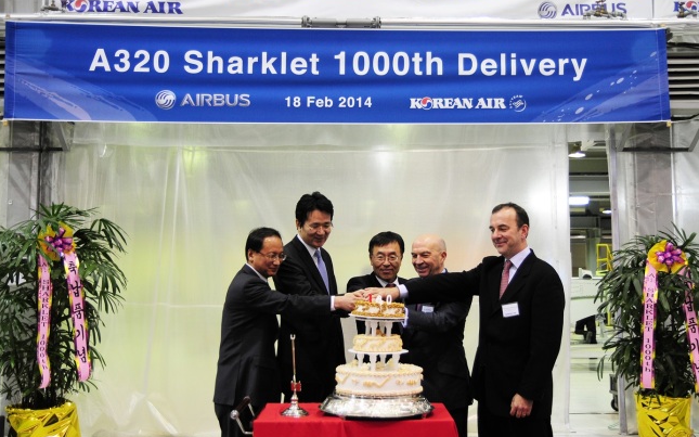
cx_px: 349
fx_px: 762
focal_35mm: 40
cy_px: 223
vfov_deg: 32.0
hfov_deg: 49.3
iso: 500
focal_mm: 26
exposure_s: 1/60
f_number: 2.8
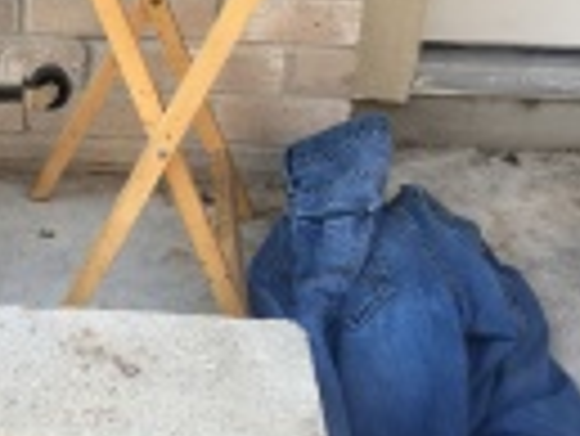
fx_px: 1375
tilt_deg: -27.8
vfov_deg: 17.8
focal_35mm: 82
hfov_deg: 22.2
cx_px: -99
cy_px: 81
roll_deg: +3.6
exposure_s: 1/120
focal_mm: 4.15
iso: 32
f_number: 2.2
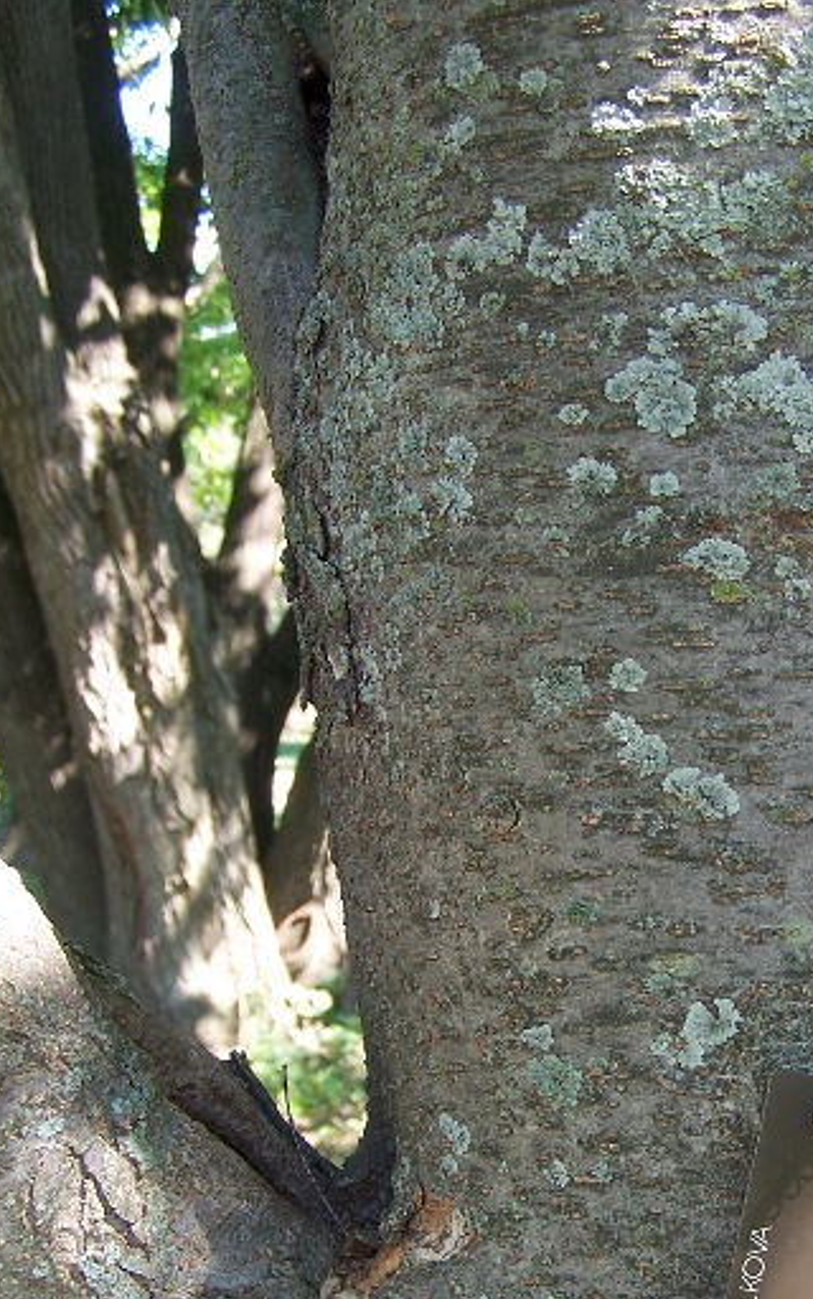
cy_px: 895
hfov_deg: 20.4
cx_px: 648
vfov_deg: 32.1
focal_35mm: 63
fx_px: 2230
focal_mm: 6.3
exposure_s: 1/60
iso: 80
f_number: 2.8
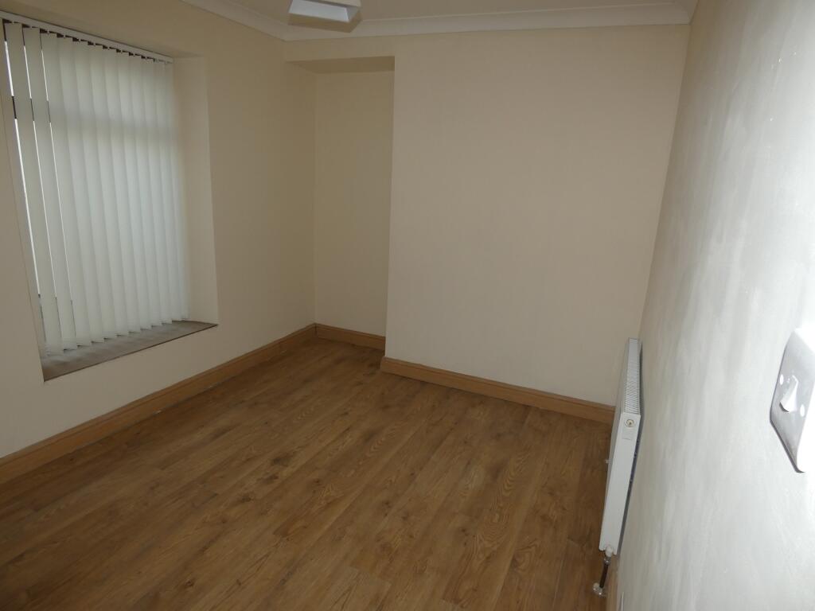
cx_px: 408
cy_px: 306
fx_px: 471
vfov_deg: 66.0
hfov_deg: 81.7
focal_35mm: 20
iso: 80
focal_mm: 3.6
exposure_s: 1/125
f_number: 2.8
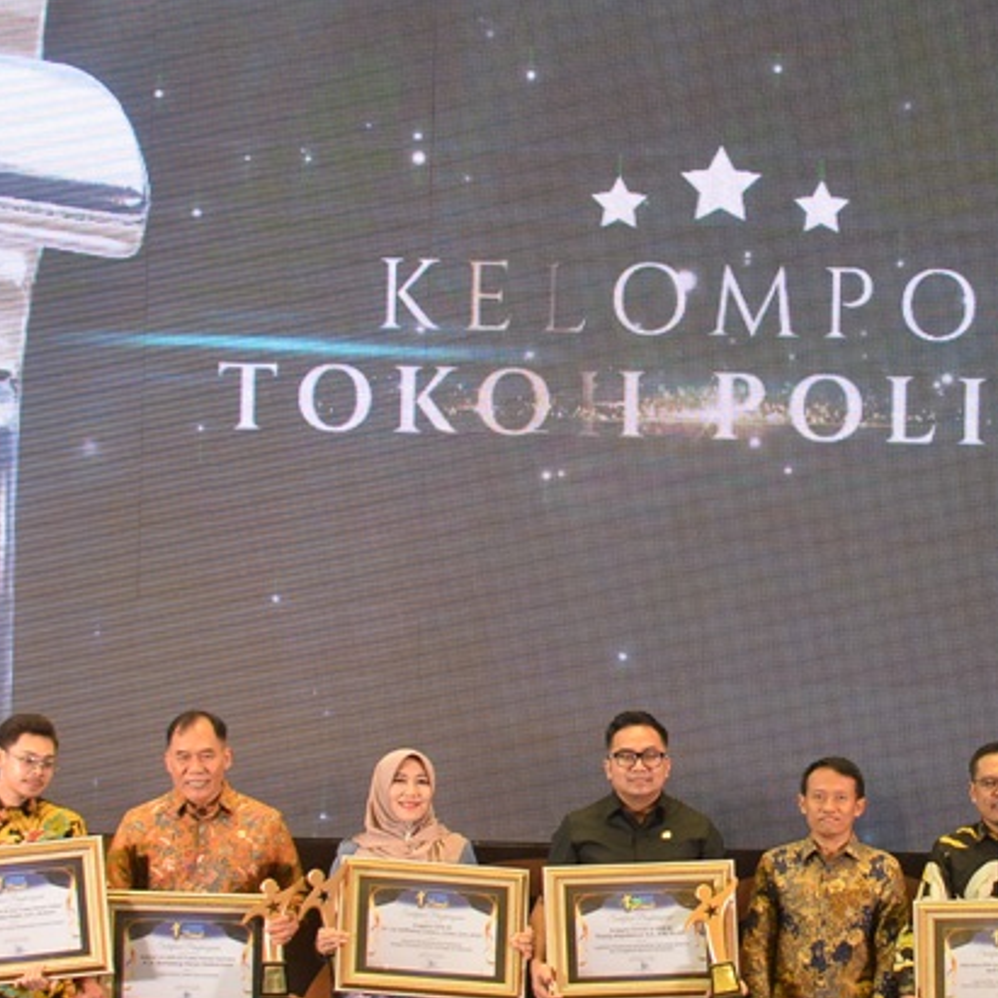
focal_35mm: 182
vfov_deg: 9.6
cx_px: 801
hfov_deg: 9.6
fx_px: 5936
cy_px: 588
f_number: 3.2
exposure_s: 1/125
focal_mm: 86
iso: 2000
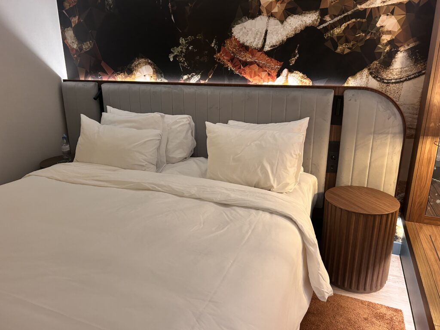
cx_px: 220
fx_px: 330
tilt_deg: -17.4
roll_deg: +0.0
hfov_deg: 67.3
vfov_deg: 53.1
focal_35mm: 26
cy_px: 165
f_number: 1.5
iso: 250
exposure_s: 1/50
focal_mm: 5.7
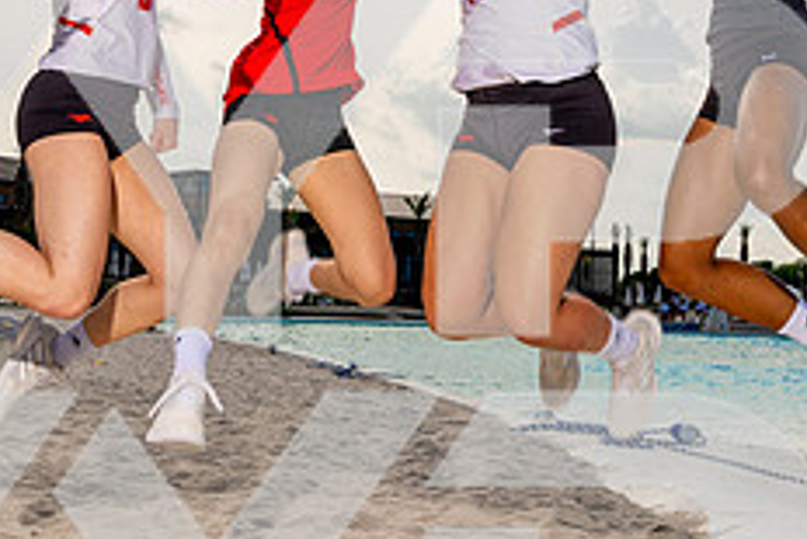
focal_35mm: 60
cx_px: 369
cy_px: 155
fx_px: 1346
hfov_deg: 33.4
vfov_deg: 22.5
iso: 100
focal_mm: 24
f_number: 13
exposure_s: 1/250
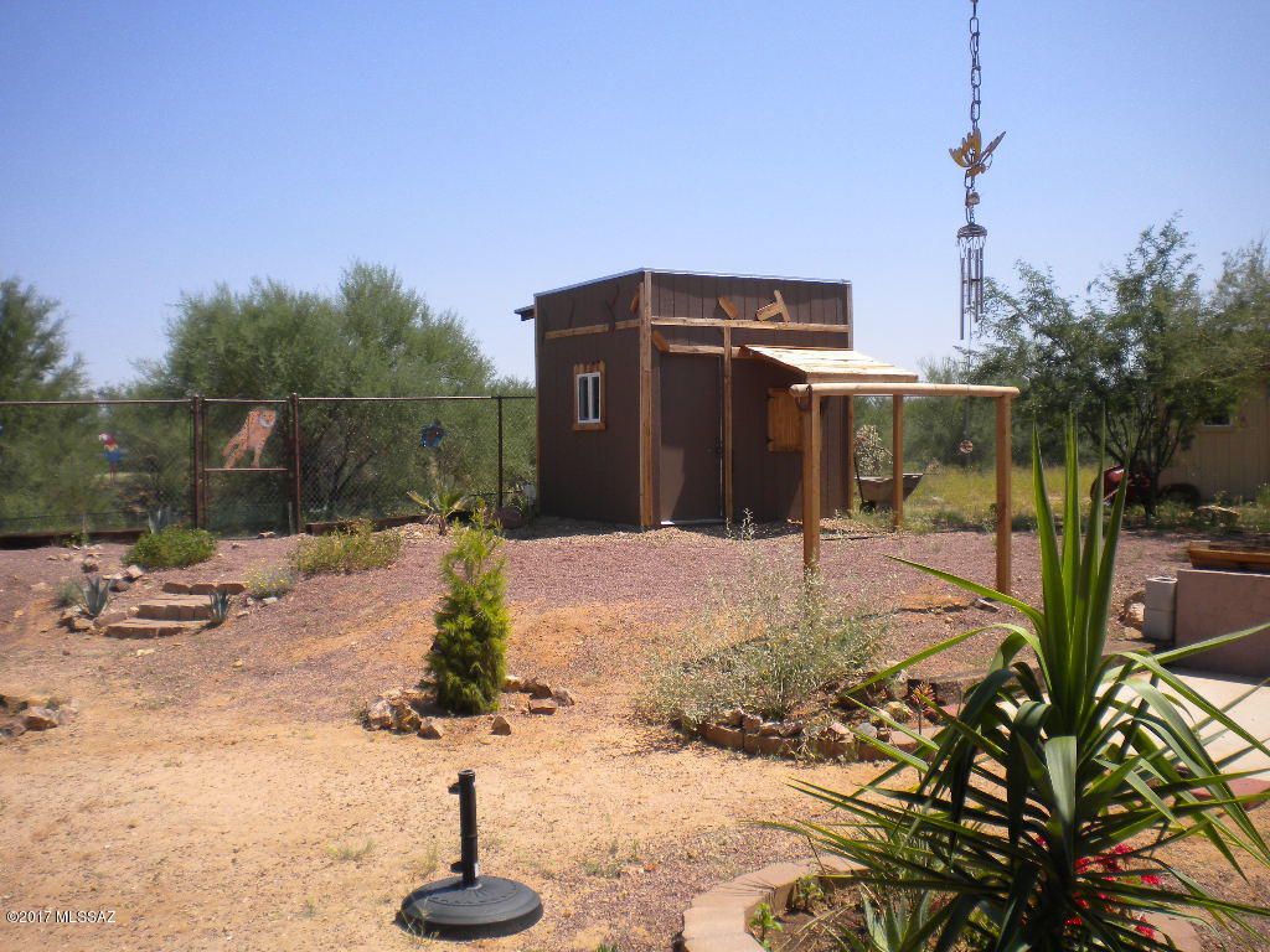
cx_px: 635
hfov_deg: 52.6
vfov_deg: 40.7
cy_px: 476
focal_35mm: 35
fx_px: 1284
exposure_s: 1/626
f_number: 4.6
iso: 80
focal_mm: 6.3
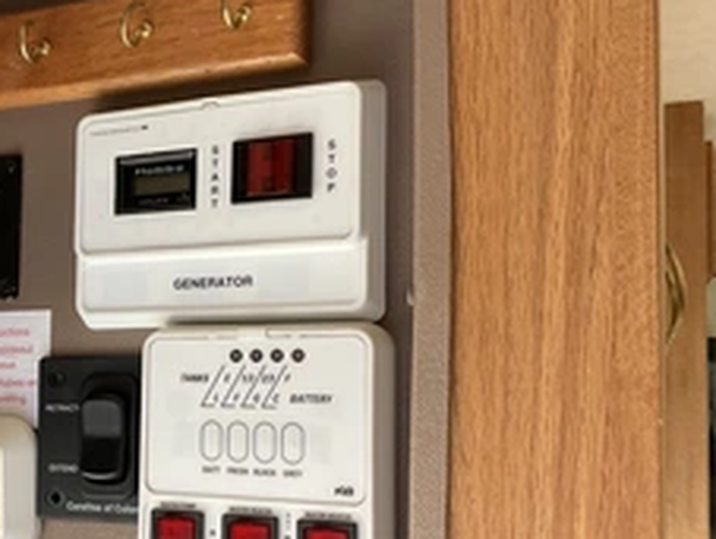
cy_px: 344
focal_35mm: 51
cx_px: 95
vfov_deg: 28.5
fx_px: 1057
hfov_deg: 35.6
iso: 100
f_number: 1.8
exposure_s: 1/60
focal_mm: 3
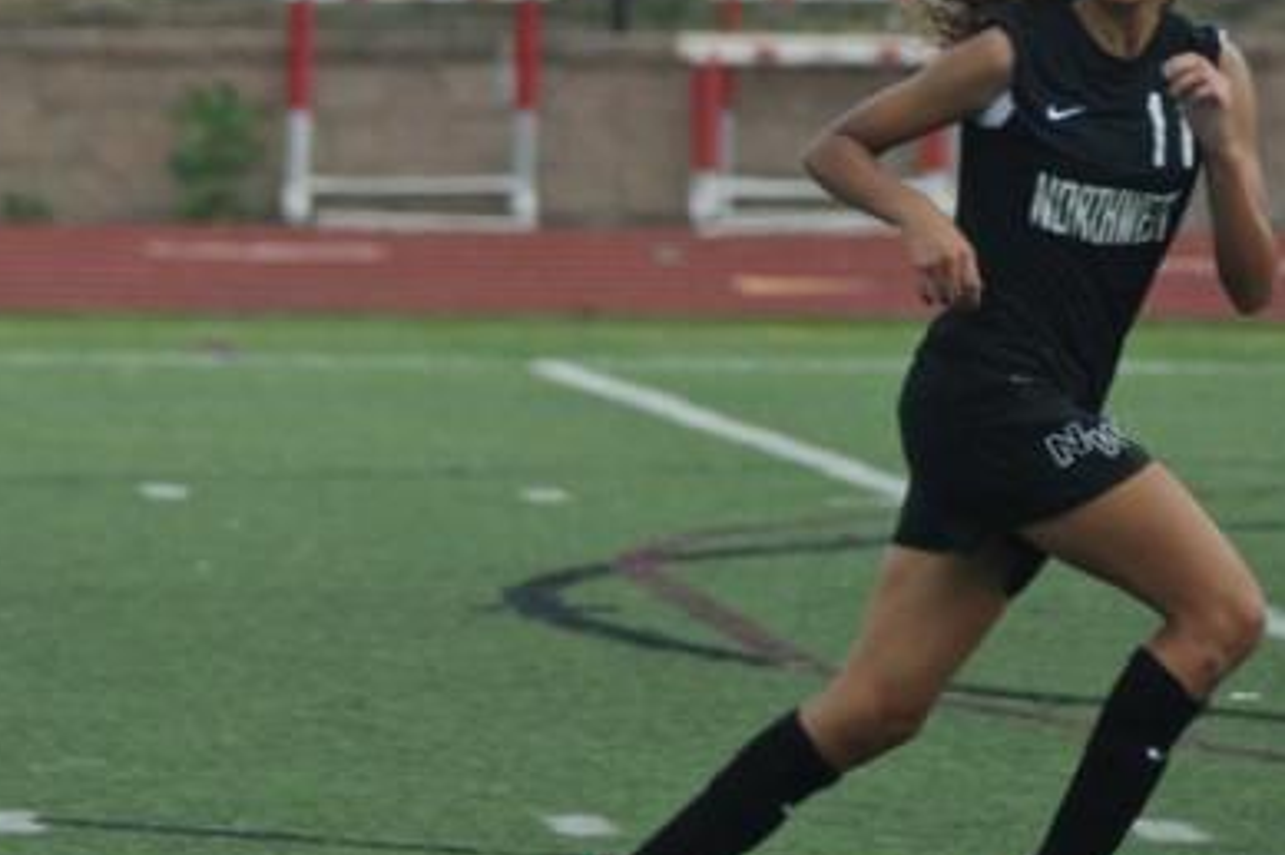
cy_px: 411
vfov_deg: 2.4
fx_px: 20476
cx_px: 113
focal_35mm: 574
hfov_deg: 3.6
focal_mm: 165
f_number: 4.5
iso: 200
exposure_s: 1/800
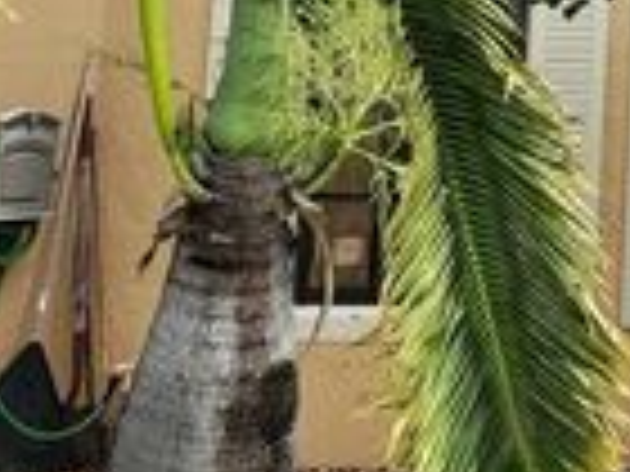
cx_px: 1125
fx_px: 2002
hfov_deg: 15.4
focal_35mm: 110
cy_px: -153
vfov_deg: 13.0
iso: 151
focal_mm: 5.41
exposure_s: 1/200
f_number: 1.8
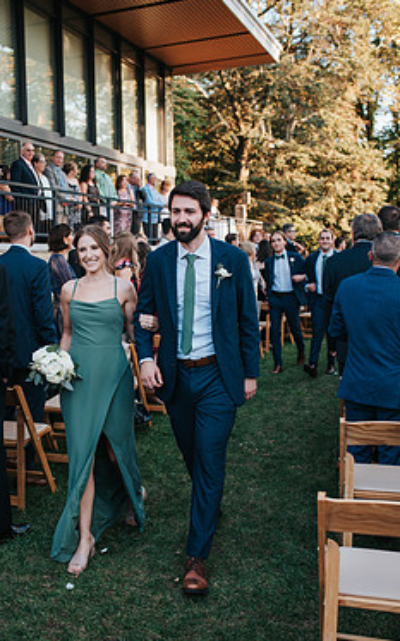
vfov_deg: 46.2
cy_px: 339
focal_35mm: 43
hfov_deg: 29.7
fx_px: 750
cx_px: 149
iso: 1000
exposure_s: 1/800
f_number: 3.2
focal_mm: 35
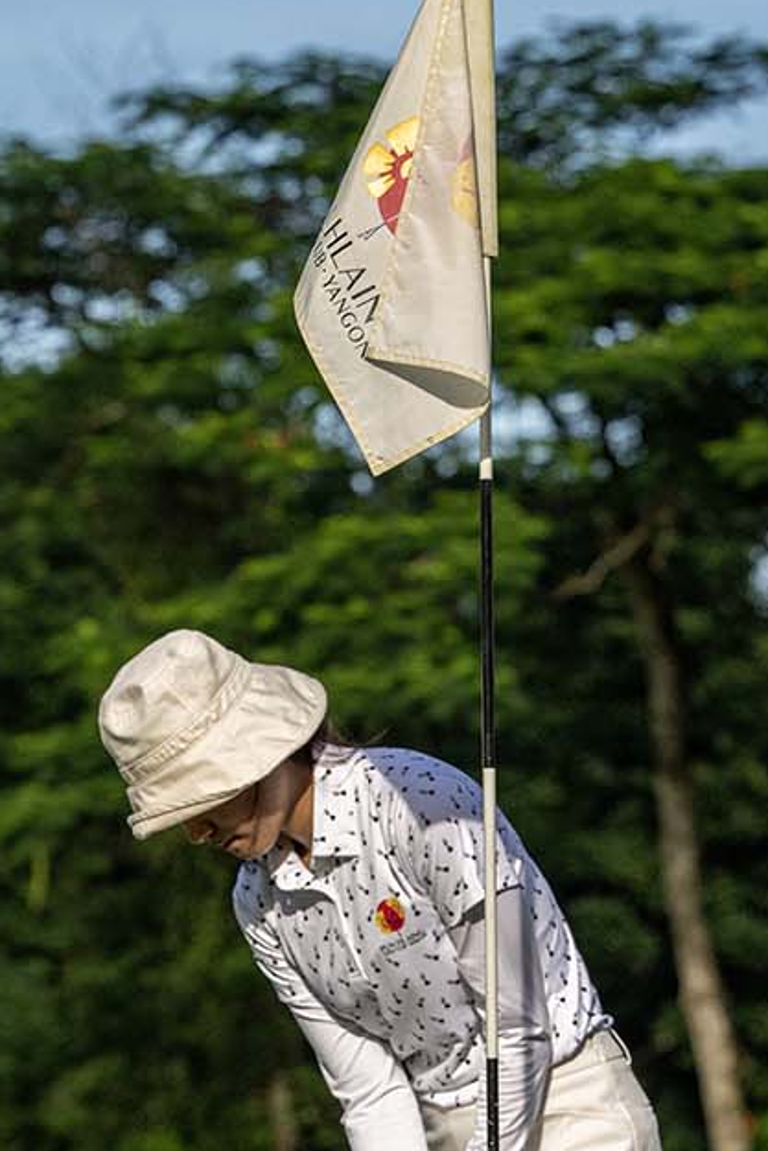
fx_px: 8475
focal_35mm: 265
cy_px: 1007
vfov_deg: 7.8
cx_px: 427
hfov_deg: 5.2
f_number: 5
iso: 1400
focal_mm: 115
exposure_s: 1/5000
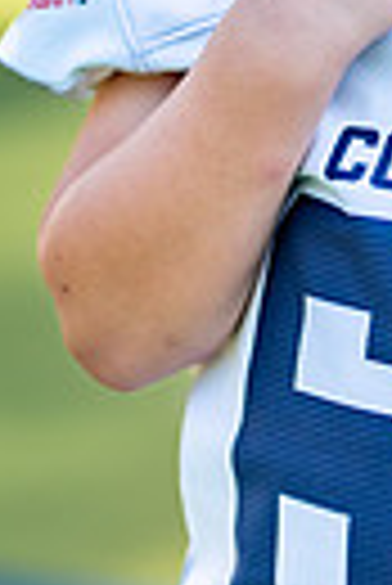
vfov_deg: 7.2
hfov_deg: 4.8
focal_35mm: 284
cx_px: 597
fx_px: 4626
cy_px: -51
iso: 100
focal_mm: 50
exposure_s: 1/2500
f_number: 1.2
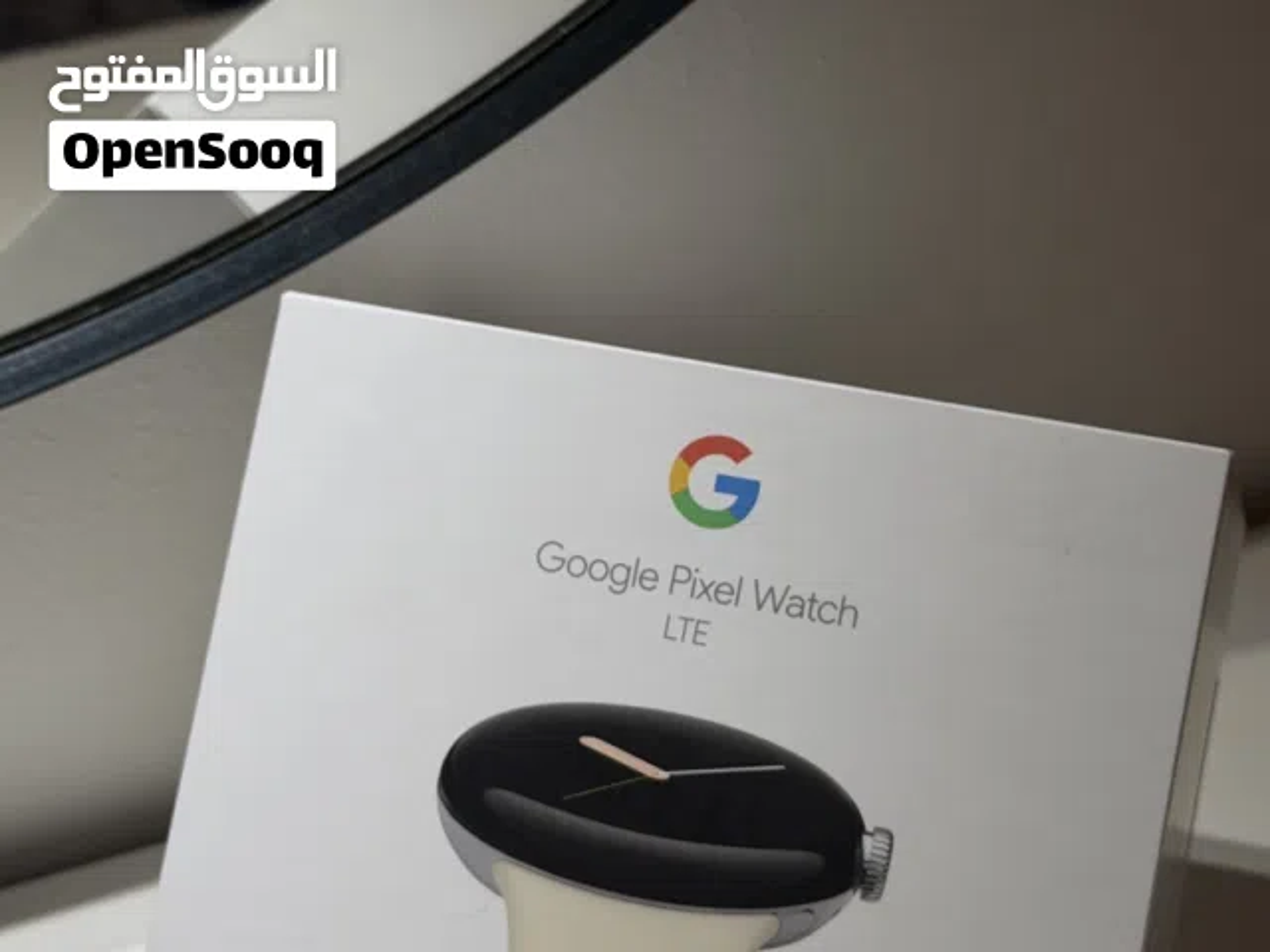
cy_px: 476
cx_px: 635
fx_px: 1357
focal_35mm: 37
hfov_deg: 50.1
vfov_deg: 38.7
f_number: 1.78
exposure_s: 1/76
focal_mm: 6.76
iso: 100
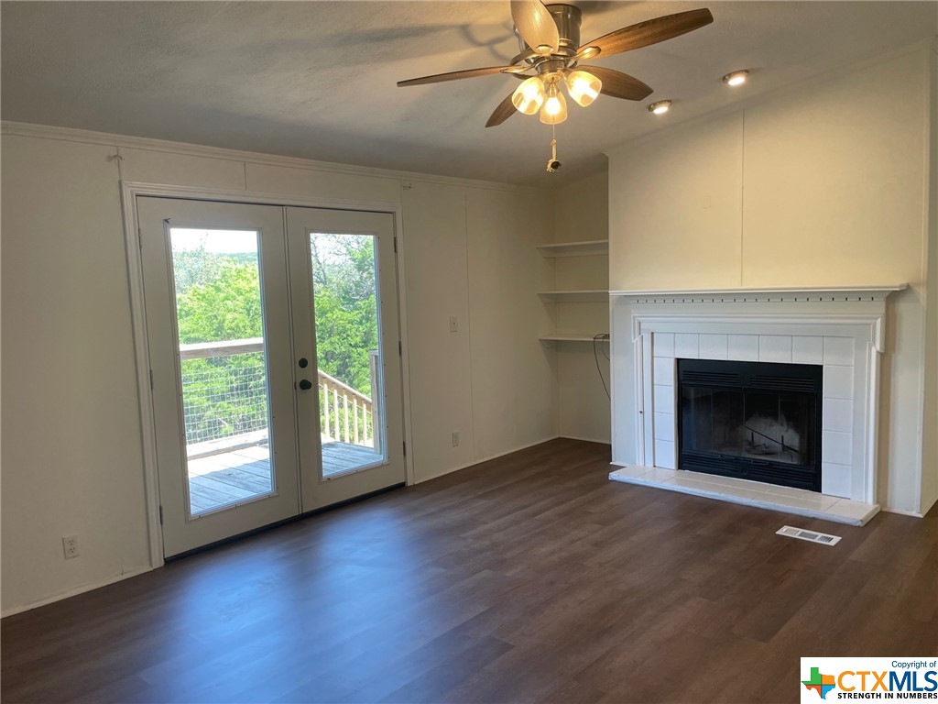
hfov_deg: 67.3
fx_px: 705
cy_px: 352
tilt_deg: -5.8
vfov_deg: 53.1
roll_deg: +2.1
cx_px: 469
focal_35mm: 26
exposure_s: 1/120
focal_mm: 4.2
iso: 50
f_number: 1.6
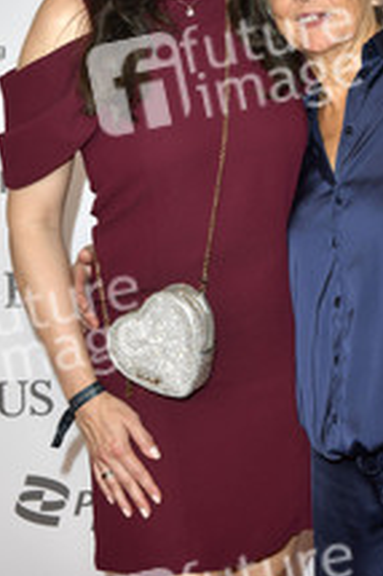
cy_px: 206
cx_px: 303
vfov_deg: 21.9
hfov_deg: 14.6
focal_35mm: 93
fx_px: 1486
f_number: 6.3
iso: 640
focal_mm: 50
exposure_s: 1/200
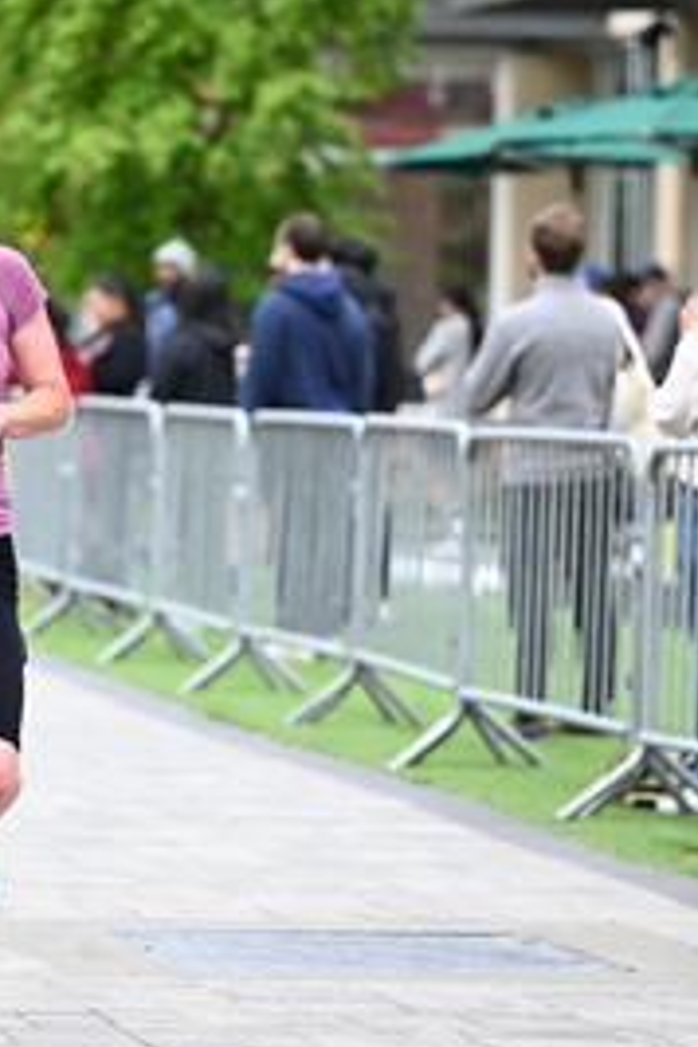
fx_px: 6601
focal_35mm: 227
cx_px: 80
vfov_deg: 9.1
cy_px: 576
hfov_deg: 6.0
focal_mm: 110
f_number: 2.8
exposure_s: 1/1600
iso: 1250
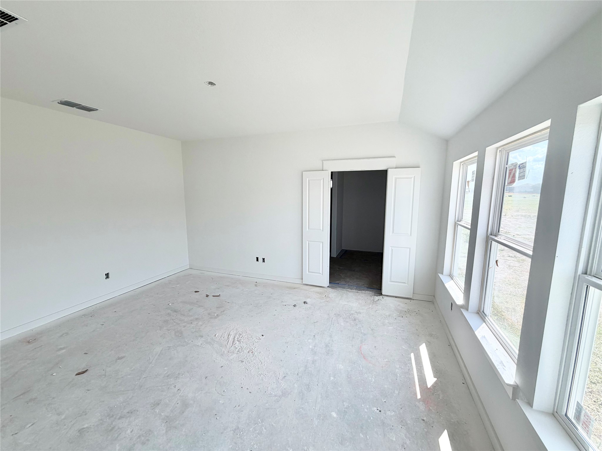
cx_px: 301
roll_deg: +0.0
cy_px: 226
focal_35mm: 14
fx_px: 243
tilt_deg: -9.2
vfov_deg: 85.7
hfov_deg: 102.1
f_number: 2.2
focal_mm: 2.22
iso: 40
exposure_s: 1/236
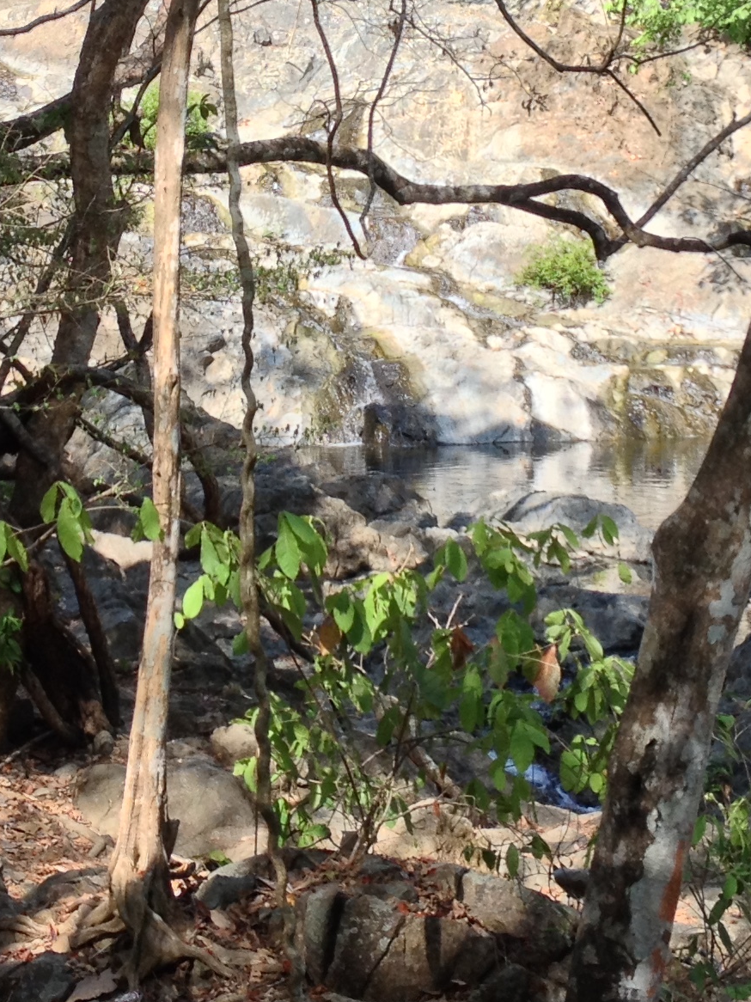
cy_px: 152
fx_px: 2836
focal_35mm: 98
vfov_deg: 19.8
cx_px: 339
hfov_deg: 15.1
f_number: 2.4
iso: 50
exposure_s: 1/343
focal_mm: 4.28
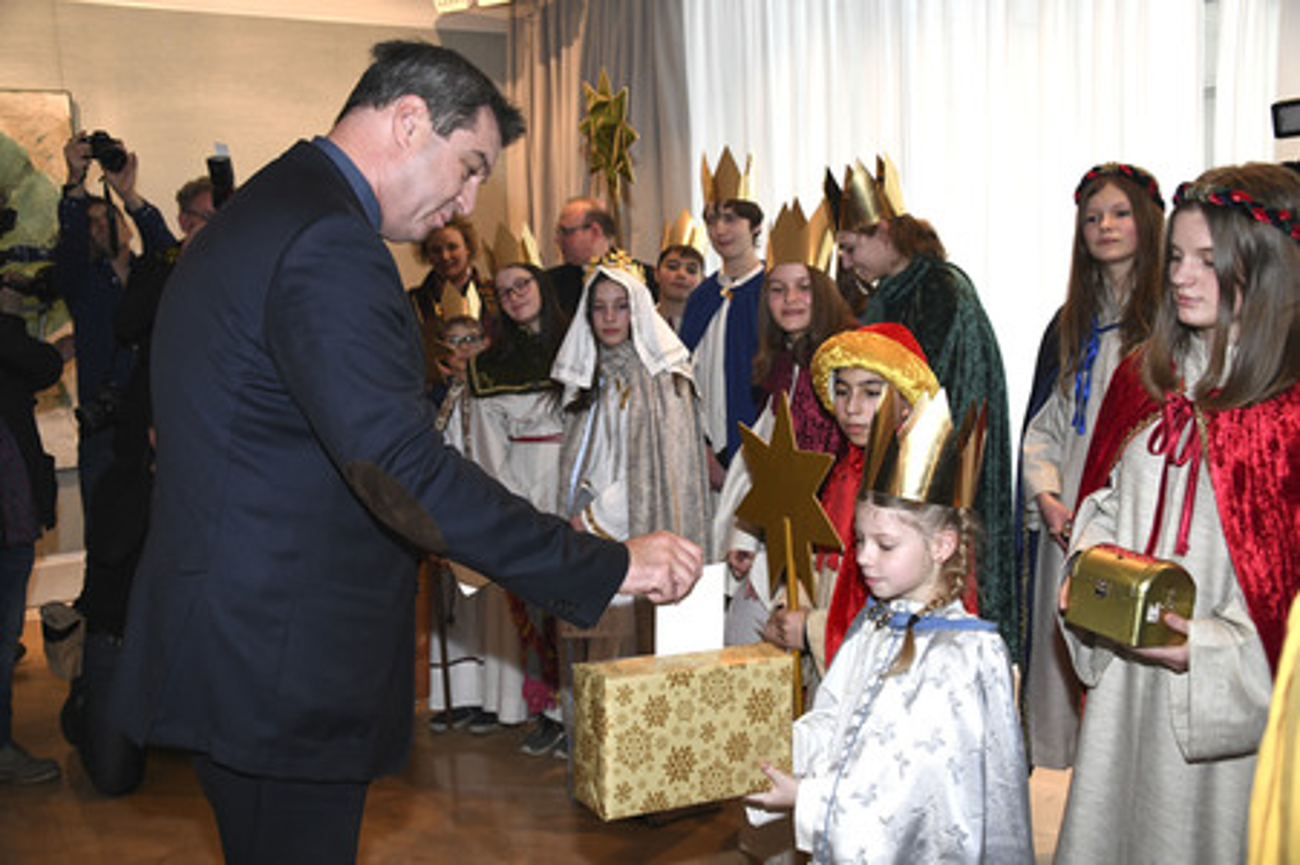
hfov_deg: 55.8
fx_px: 1227
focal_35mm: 34
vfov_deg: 38.8
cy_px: 432
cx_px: 650
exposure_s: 1/160
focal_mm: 34
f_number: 6.3
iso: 2000
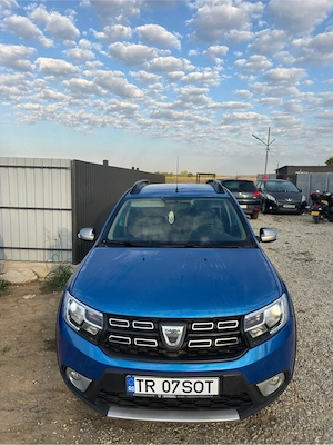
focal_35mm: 24
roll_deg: -1.7
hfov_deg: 56.8
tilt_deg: -7.4
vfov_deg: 71.6
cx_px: 166
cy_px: 222
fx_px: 308
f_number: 1.78
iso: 64
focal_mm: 6.76
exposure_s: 1/1623
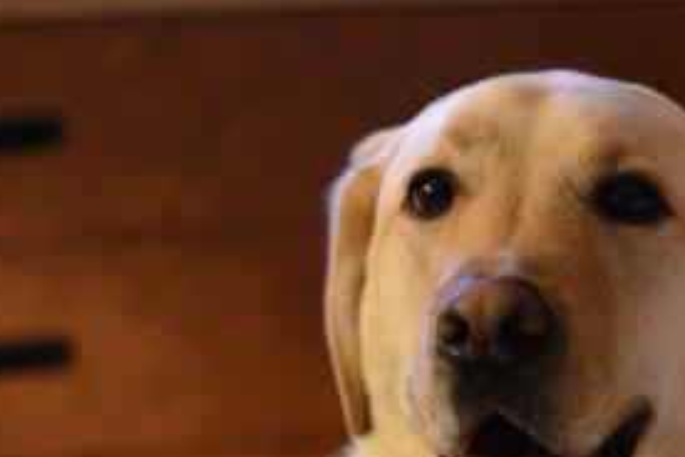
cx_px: 499
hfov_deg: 15.7
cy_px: 392
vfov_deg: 10.5
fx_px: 2473
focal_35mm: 130
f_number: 2.2
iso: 2000
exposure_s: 1/60
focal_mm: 50
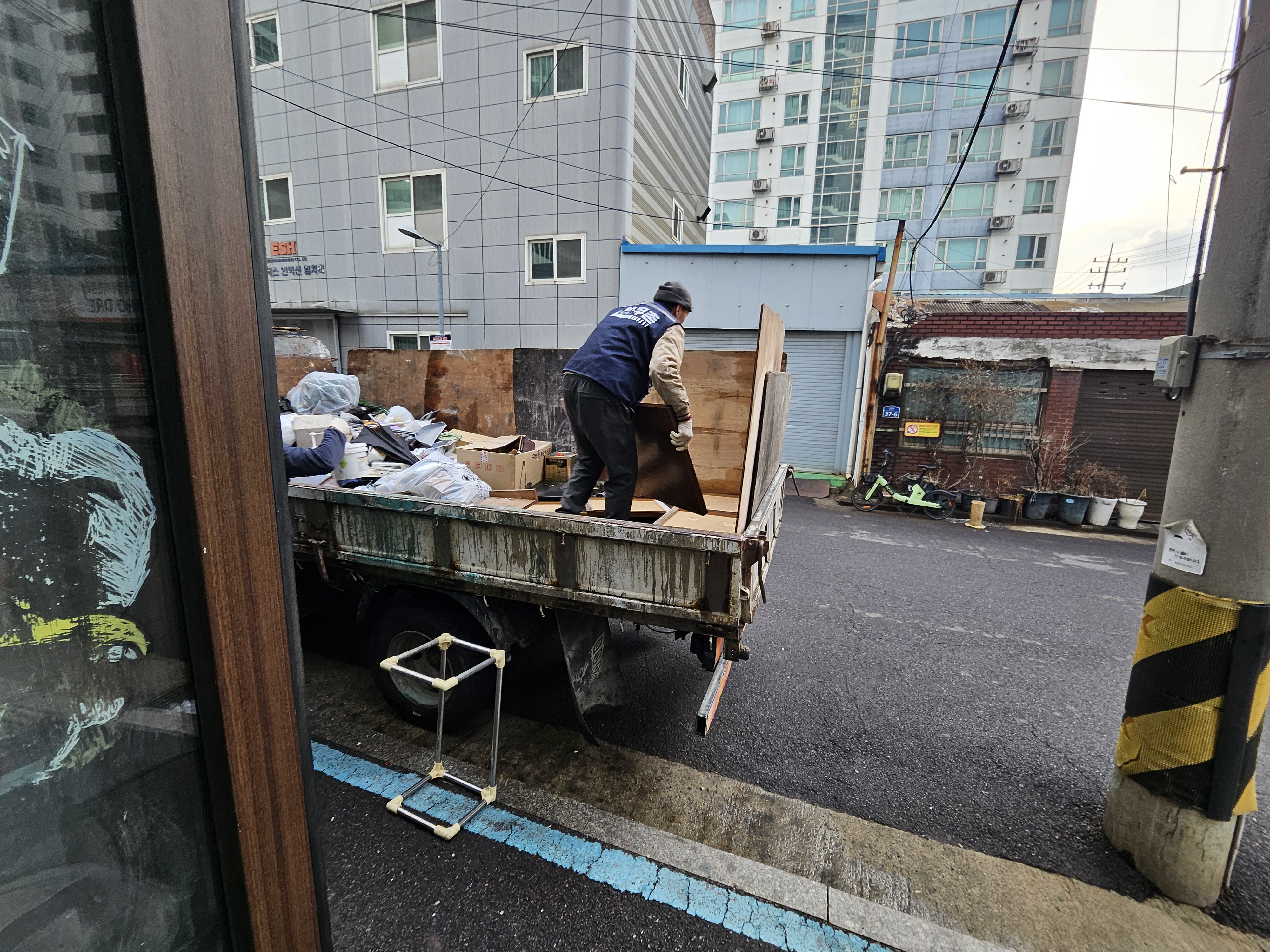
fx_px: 477
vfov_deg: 89.9
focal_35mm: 13
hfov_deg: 106.2
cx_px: 635
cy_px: 476
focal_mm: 1.7
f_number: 2.2
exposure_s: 1/145
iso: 32
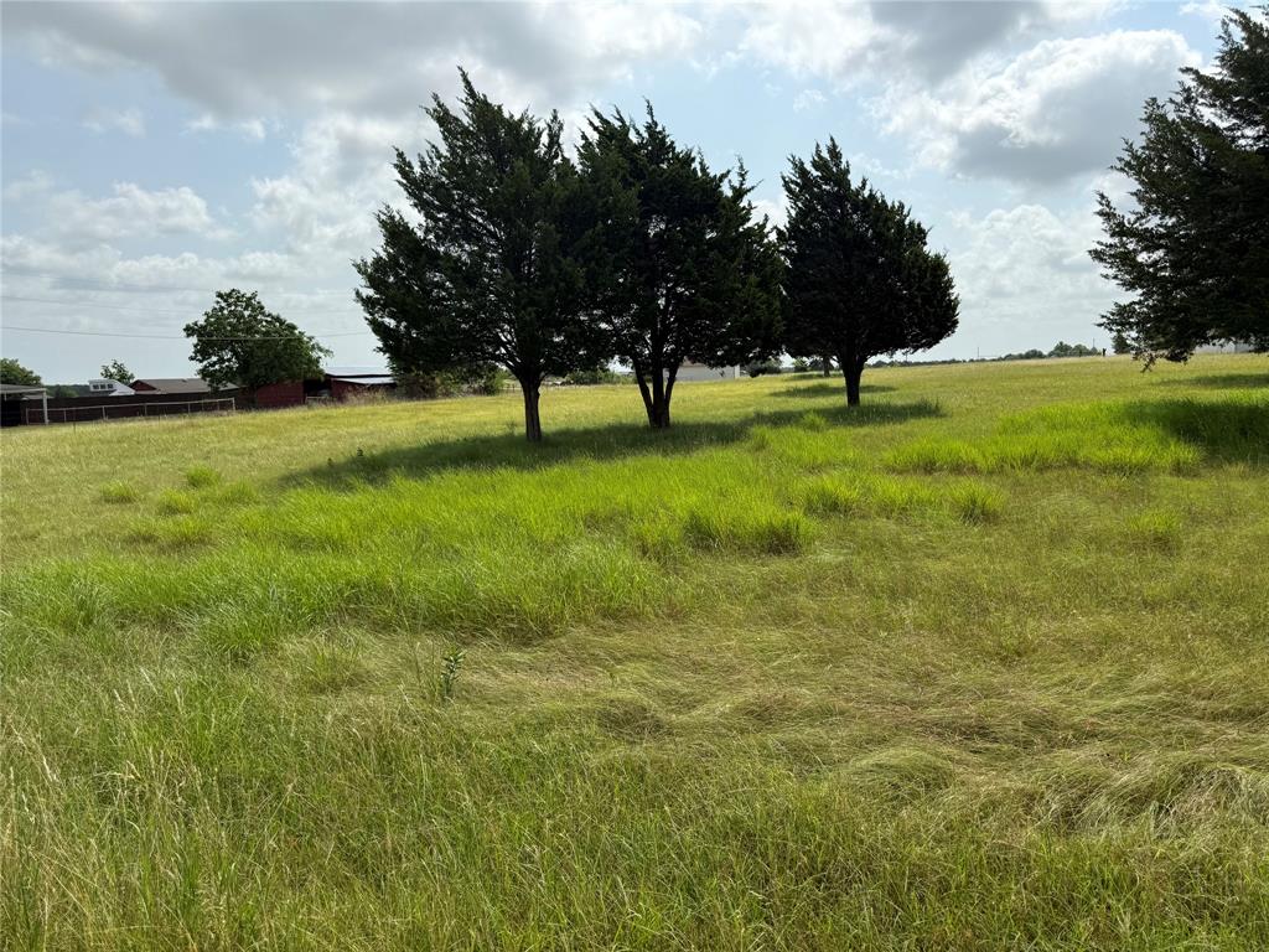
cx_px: 634
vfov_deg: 56.8
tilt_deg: -6.9
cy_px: 476
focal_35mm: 24
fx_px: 880
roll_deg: +1.5
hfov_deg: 71.6
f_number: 1.78
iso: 80
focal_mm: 6.76
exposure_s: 1/6711
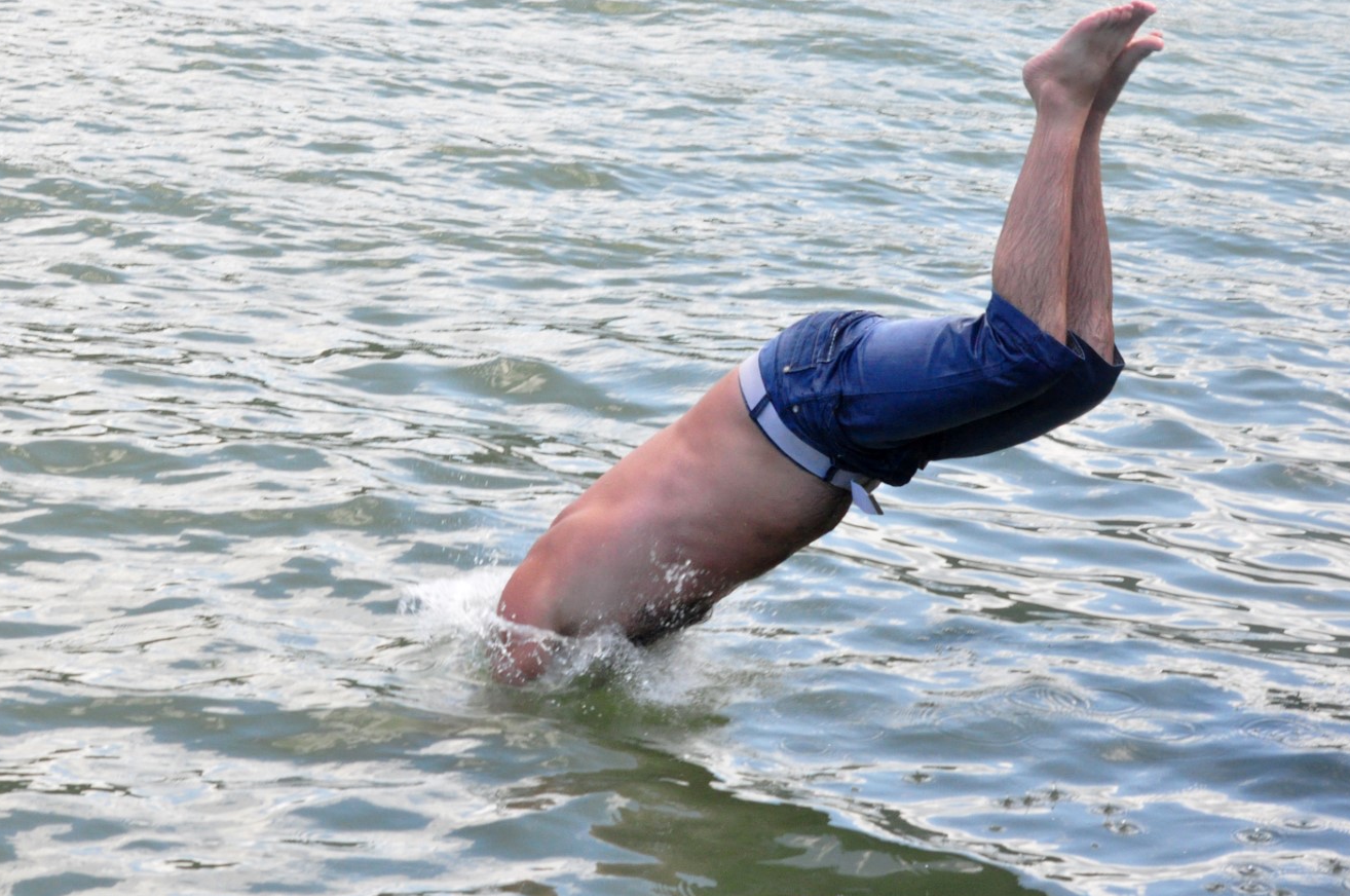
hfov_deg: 15.8
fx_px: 4868
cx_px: 619
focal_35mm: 130
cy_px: 423
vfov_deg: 10.5
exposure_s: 1/1000
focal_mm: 70
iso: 1600
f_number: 8
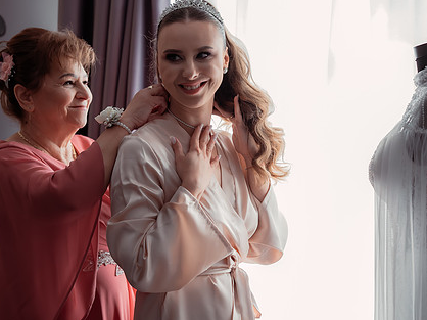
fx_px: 1467
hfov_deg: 16.5
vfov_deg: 12.4
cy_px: 161
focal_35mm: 119
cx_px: 254
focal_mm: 85
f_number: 3.2
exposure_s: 1/250
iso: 1600
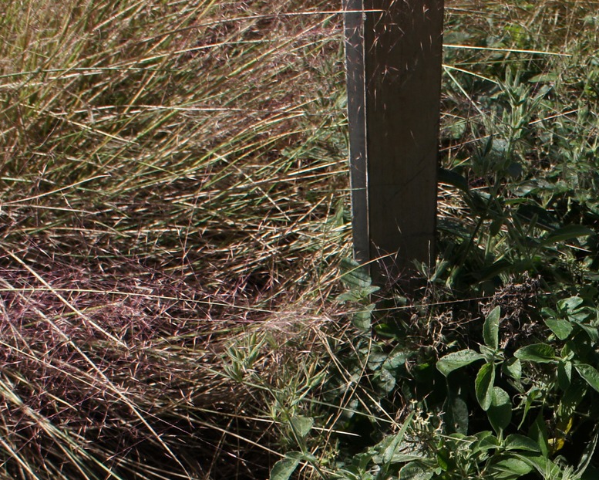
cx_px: 618
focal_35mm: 64
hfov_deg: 27.6
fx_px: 1135
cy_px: 551
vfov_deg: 22.3
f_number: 7.1
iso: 200
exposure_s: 1/500
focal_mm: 16
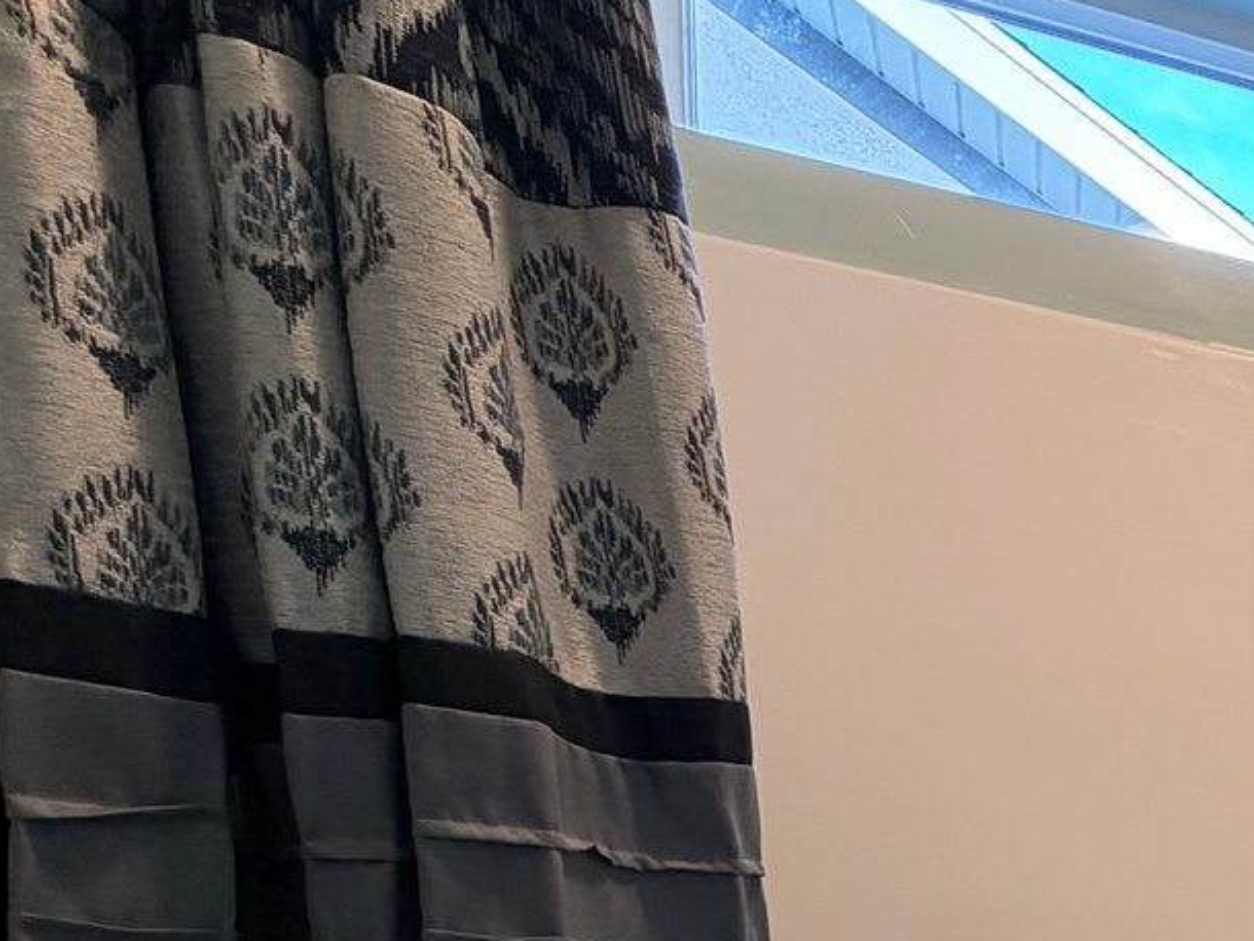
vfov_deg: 25.4
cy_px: 1309
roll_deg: -1.3
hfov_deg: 29.3
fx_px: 1703
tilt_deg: -4.4
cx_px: 1766
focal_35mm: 47
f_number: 2.2
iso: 200
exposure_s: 1/60
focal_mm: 2.22
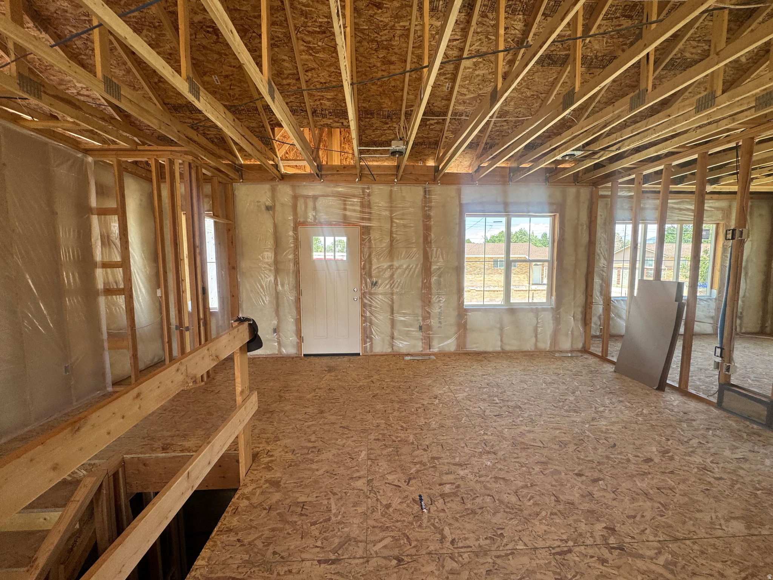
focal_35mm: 14
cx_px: 386
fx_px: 313
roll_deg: -0.6
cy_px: 290
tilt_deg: -6.4
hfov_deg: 102.1
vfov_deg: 85.7
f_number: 2.2
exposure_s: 1/99
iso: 64
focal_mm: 2.22
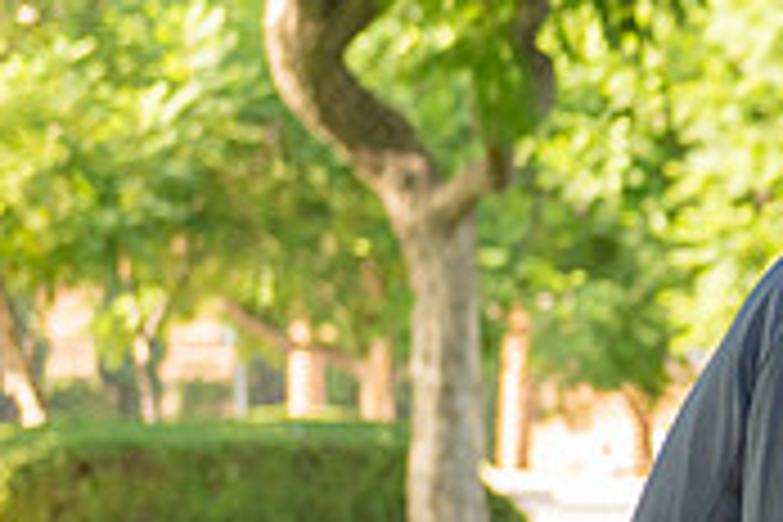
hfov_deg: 10.6
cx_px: 1220
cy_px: 461
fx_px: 4067
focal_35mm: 187
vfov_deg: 7.3
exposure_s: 1/200
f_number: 3.5
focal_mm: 56
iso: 200
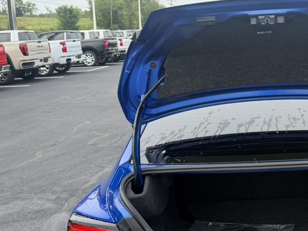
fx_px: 418
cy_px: 146
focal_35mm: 47
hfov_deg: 38.7
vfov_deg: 30.7
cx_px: 251
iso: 100
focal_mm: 6.76
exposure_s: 1/1410
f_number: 1.78
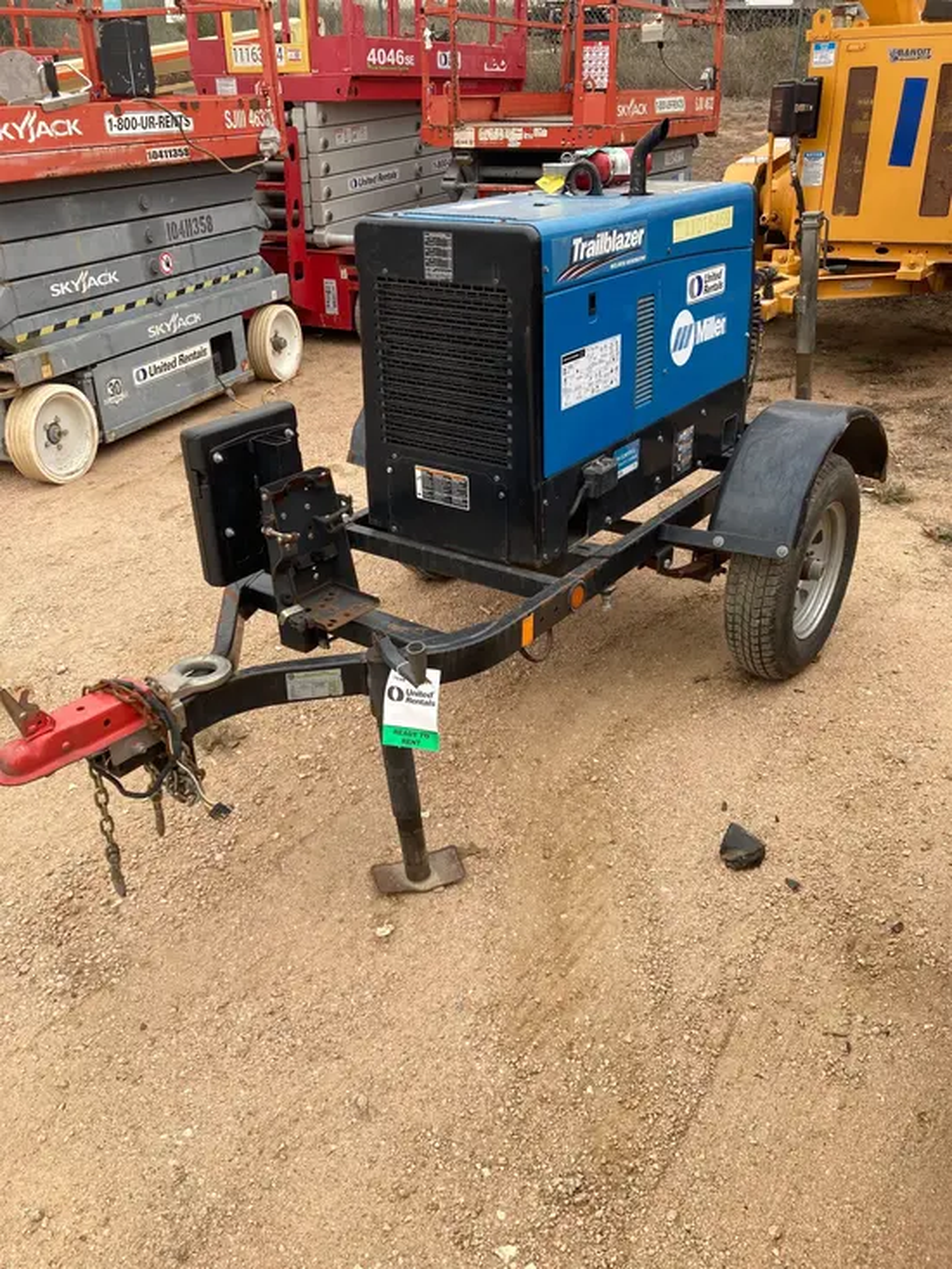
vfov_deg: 63.4
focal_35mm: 28
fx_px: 1026
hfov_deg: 49.8
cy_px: 634
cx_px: 476
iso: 20
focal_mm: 3.99
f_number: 1.8
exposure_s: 1/322
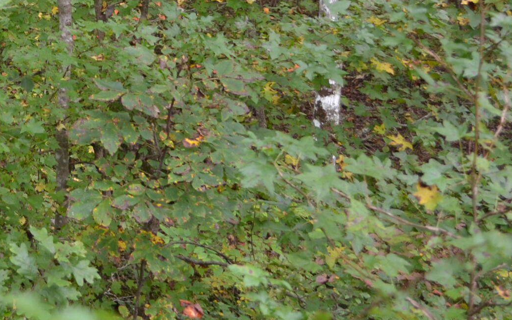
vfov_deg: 12.0
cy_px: -86
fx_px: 1479
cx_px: -67
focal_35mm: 106
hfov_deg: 18.8
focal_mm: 24
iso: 400
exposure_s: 1/100
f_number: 5
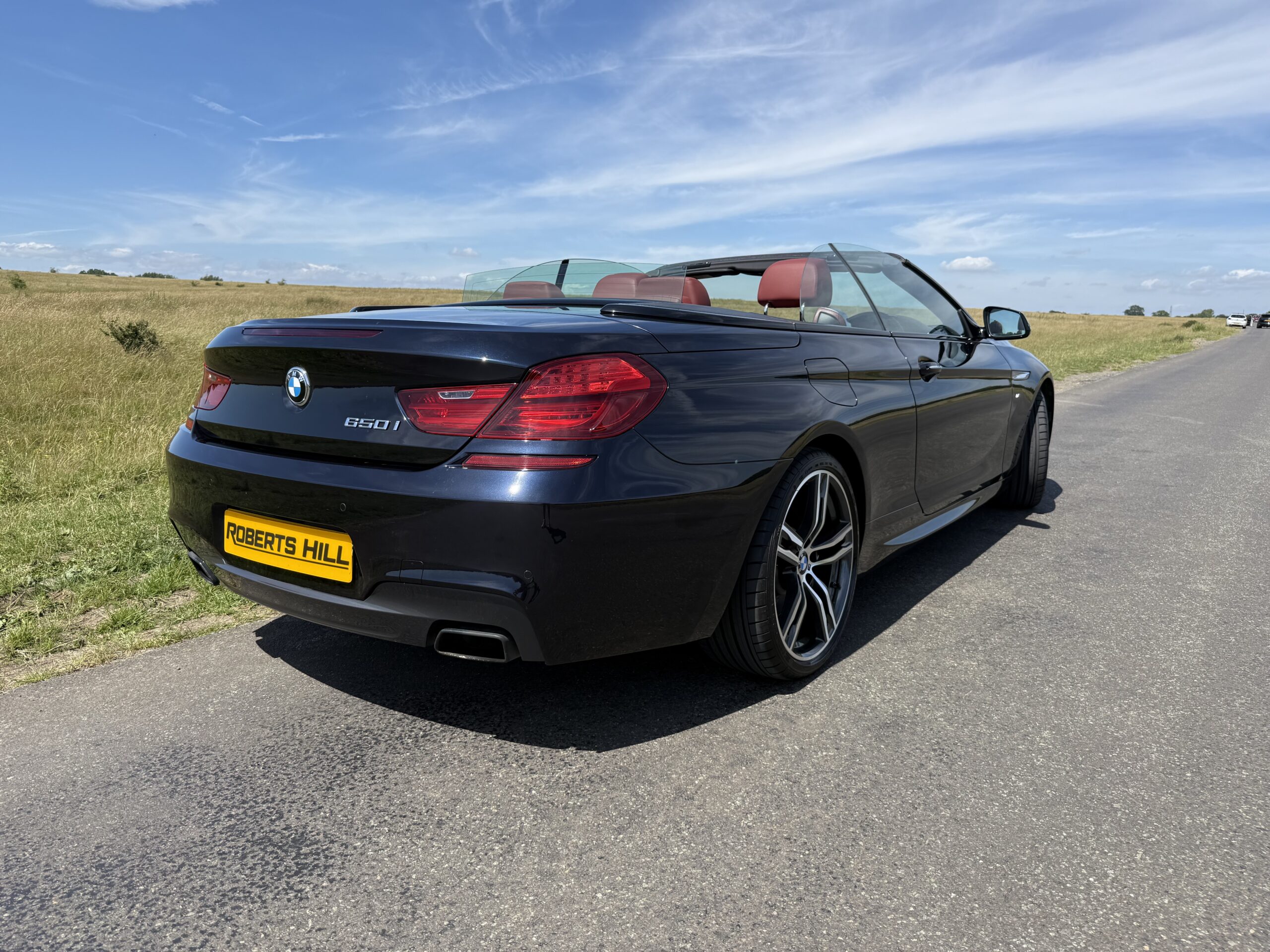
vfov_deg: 56.8
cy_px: 476
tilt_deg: -9.0
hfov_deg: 71.6
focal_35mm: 24
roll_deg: -0.6
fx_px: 881
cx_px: 635
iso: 80
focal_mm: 6.76
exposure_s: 1/3953
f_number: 1.78
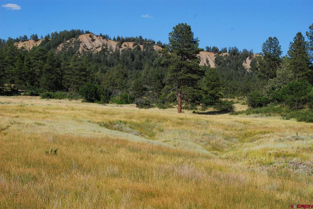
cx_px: 156
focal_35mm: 75
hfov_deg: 27.0
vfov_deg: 18.2
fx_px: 653
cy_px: 104
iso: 400
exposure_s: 1/500
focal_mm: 50
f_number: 11
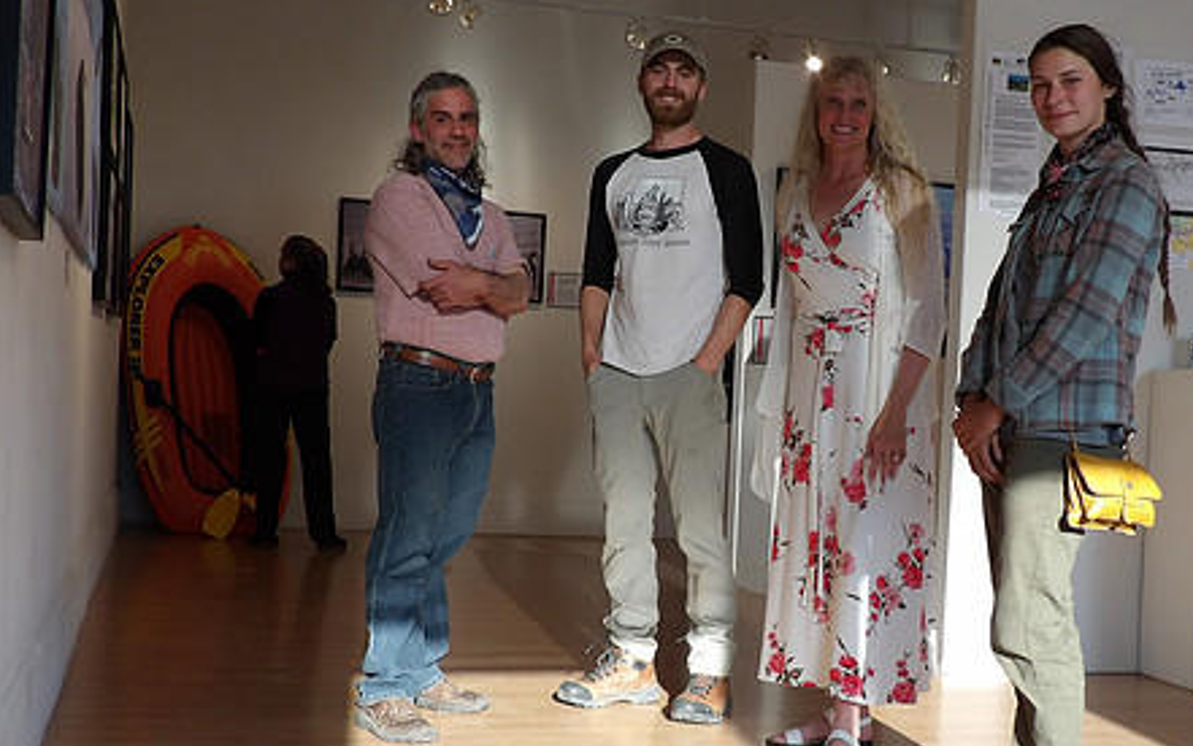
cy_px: 431
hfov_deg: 43.4
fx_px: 1496
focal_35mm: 46
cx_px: 674
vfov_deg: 28.0
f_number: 3.6
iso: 100
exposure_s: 1/95
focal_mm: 5.9
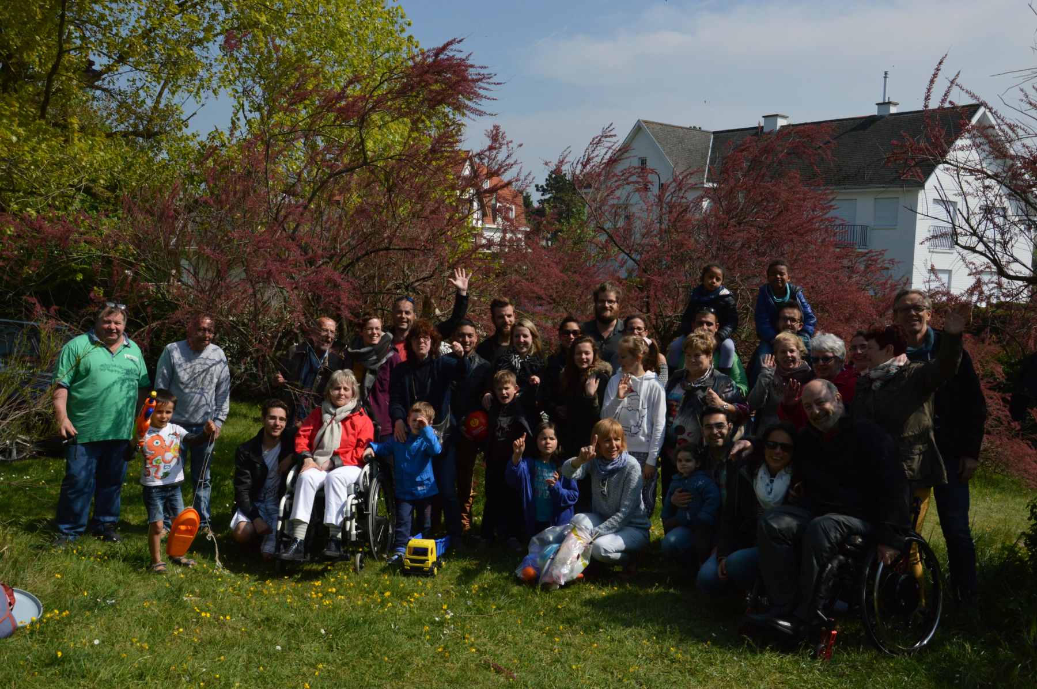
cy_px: 344
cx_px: 518
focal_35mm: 32
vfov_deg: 41.6
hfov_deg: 59.5
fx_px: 907
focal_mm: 21
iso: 800
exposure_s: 1/3200
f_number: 9
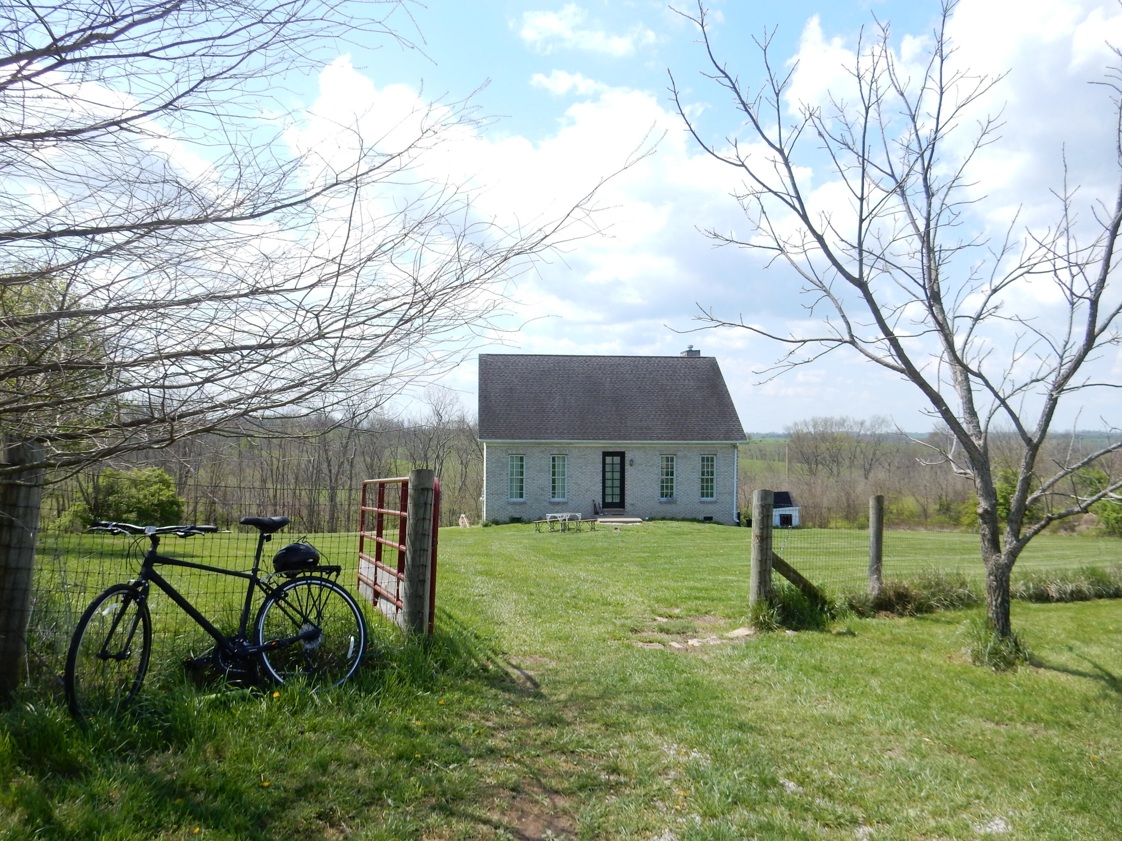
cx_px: 561
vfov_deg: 54.9
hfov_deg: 69.4
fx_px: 810
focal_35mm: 25
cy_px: 420
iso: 125
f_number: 3.7
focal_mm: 4.5
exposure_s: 1/1000
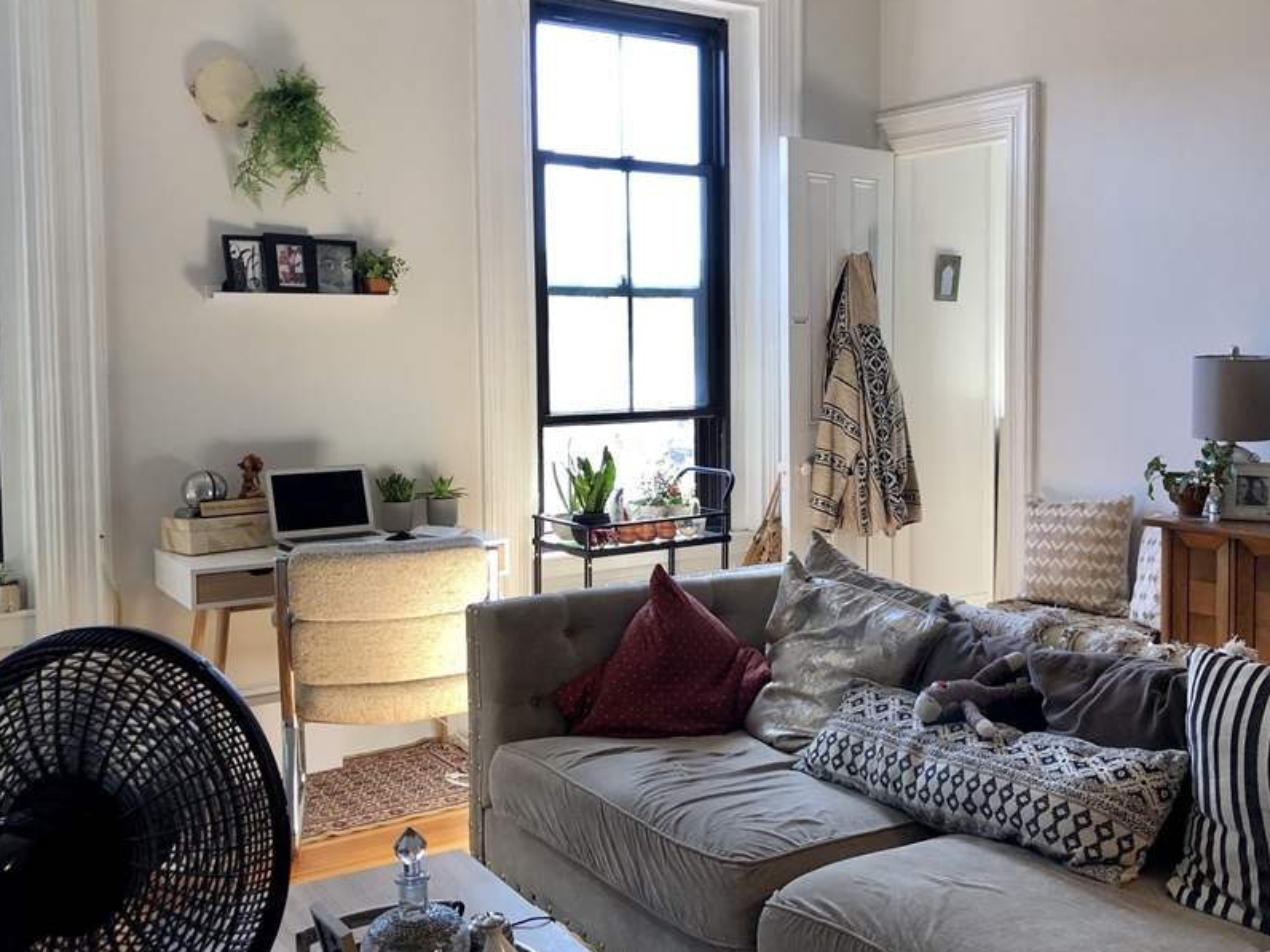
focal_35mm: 36
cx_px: 736
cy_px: 426
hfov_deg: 51.1
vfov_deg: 39.6
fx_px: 1321
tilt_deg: -3.0
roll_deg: +0.6
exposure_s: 1/40
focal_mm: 4
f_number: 1.8
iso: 25
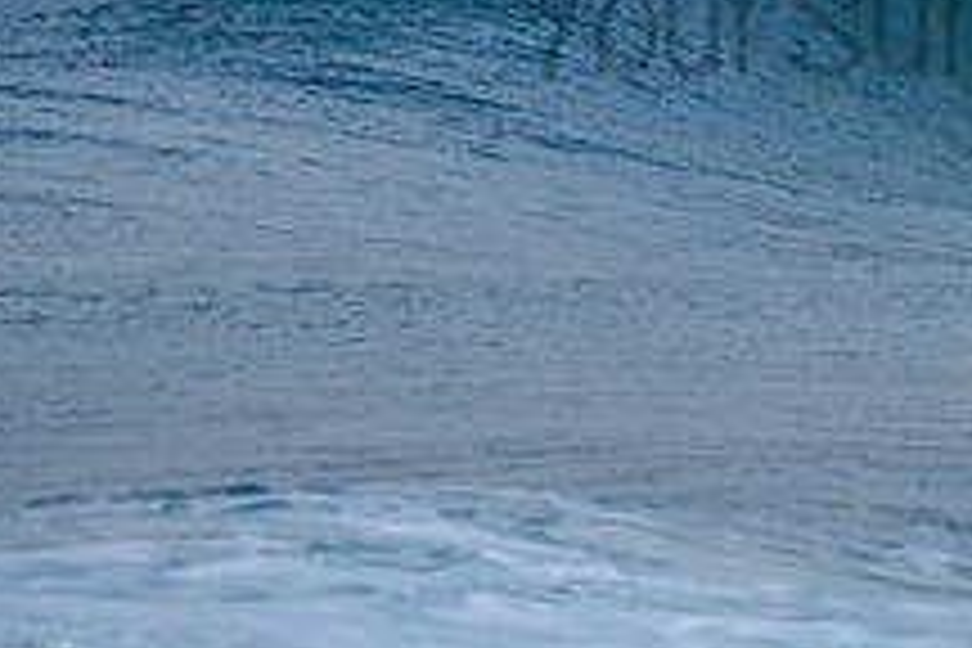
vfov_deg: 0.7
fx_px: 54428
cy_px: -29
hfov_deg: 1.0
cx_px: 986
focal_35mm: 2016
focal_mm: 500
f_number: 5.6
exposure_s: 1/2000
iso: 450
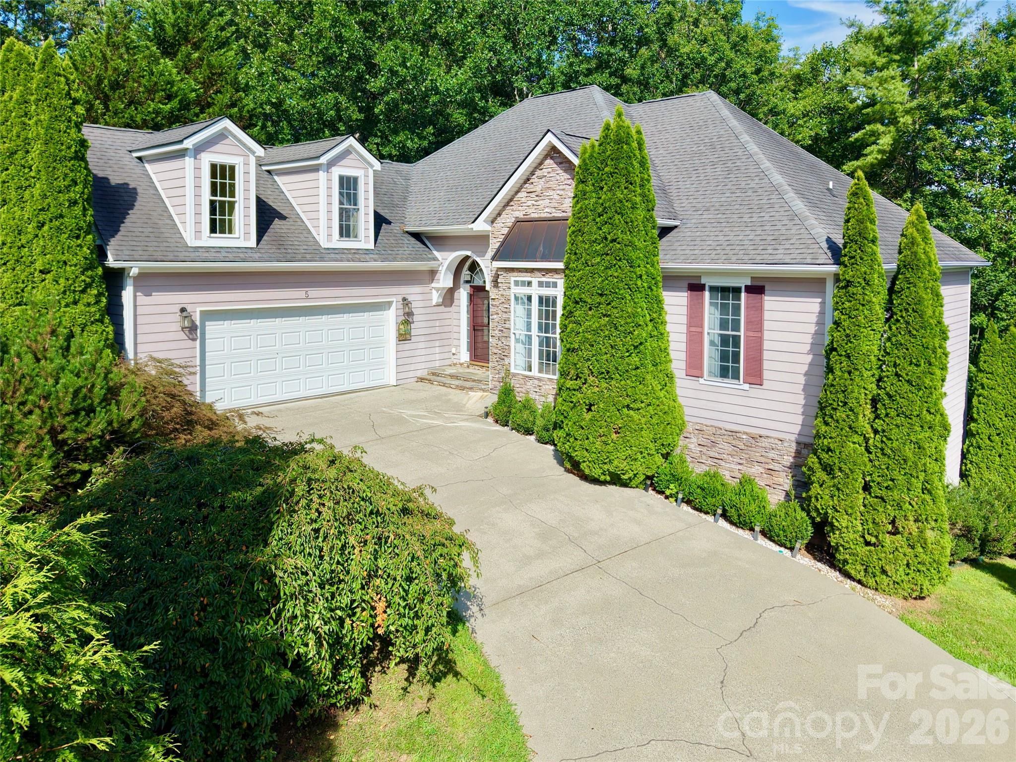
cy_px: 381
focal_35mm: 24
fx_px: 704
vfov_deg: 56.8
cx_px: 508
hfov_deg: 71.6
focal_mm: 8.67
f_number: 1.8
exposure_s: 1/5000
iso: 330
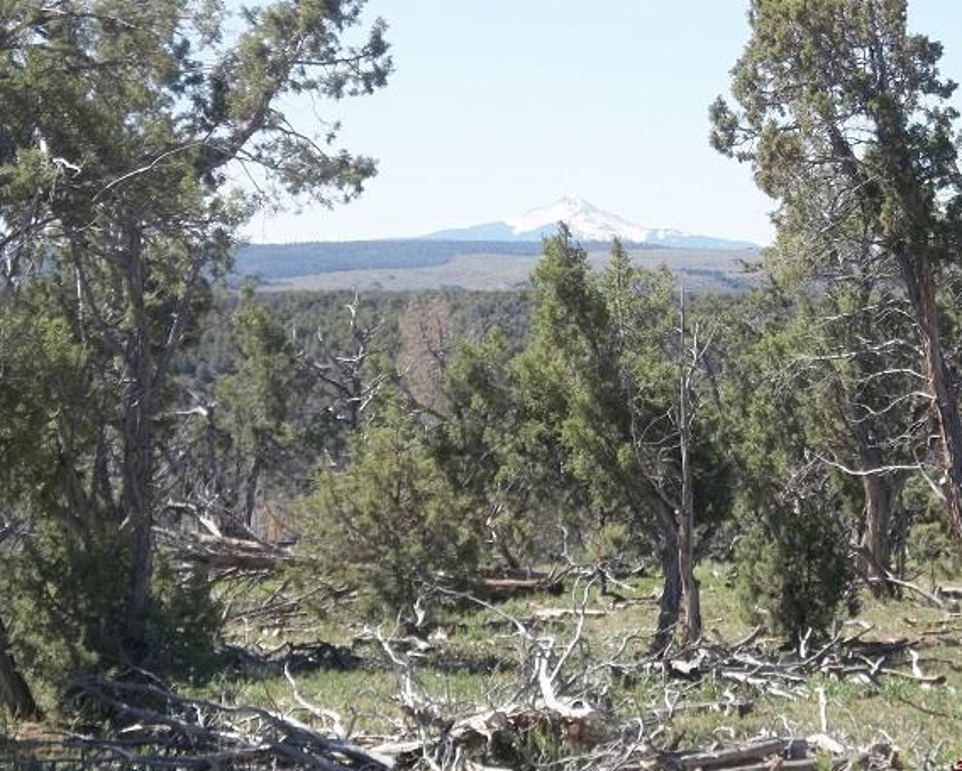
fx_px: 2906
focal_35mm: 102
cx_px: 567
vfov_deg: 15.1
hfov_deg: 18.8
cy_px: 358
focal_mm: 15.4
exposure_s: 1/640
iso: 80
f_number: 4.3
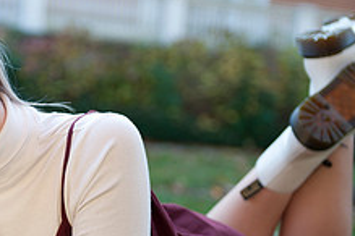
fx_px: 1459
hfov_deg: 13.7
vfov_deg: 9.3
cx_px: 37
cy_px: 163
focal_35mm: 148
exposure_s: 1/200
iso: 100
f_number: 2.8
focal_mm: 56
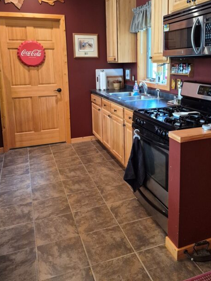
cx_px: 116
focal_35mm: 30
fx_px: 244
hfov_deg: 46.7
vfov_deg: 58.9
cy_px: 99
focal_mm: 5.4
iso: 1250
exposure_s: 1/120
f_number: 1.8
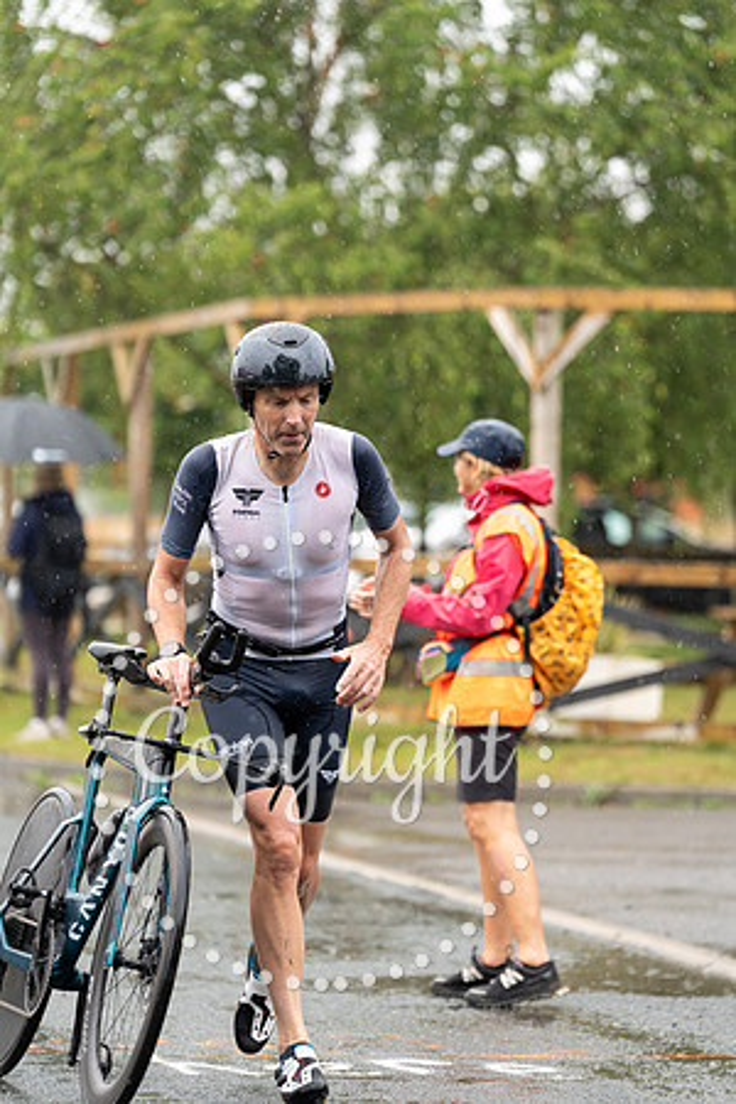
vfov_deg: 14.2
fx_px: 4446
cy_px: 552
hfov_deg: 9.5
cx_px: 368
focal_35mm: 145
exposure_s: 1/1000
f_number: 3.2
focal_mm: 145
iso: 1000
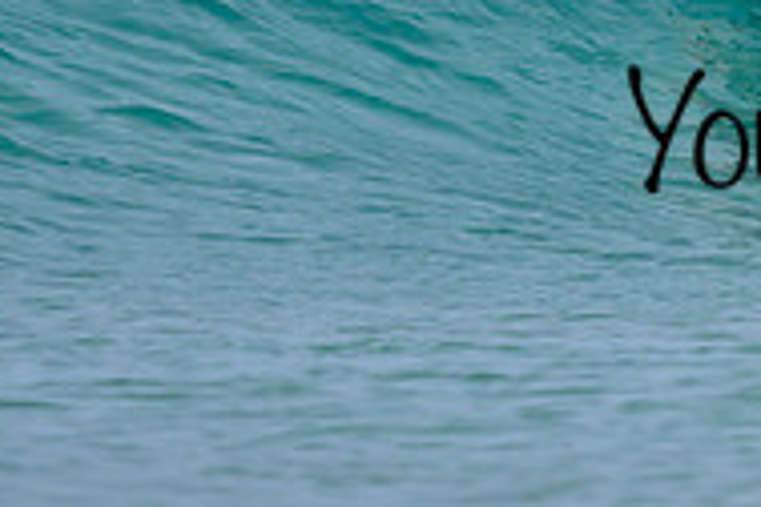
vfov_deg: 0.4
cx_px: 1037
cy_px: -24
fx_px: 71423
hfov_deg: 0.6
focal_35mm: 3379
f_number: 6.3
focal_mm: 800
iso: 220
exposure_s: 1/2000
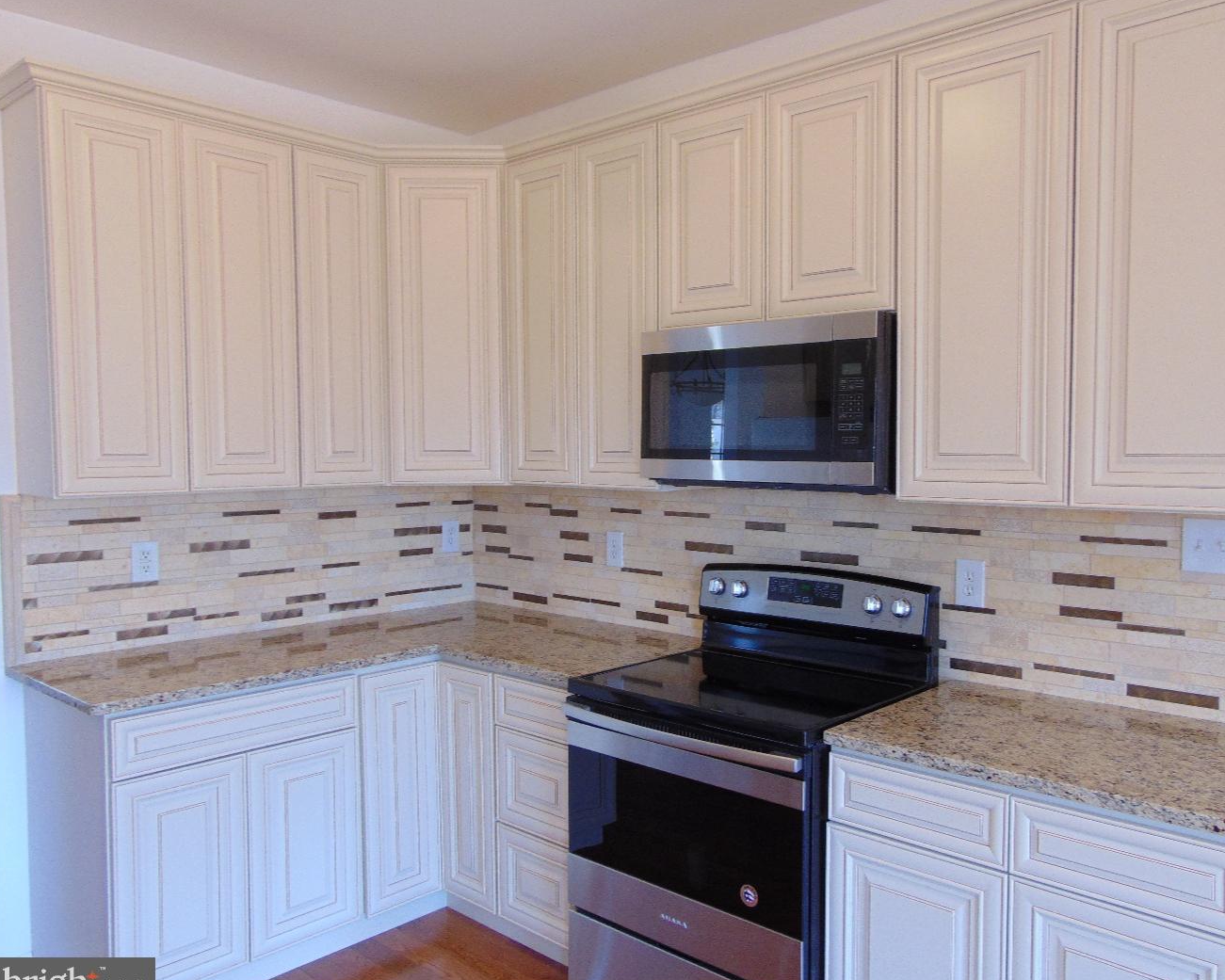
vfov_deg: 53.2
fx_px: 979
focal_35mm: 27
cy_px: 503
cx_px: 669
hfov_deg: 63.9
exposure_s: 1/30
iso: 100
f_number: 3
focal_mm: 4.5
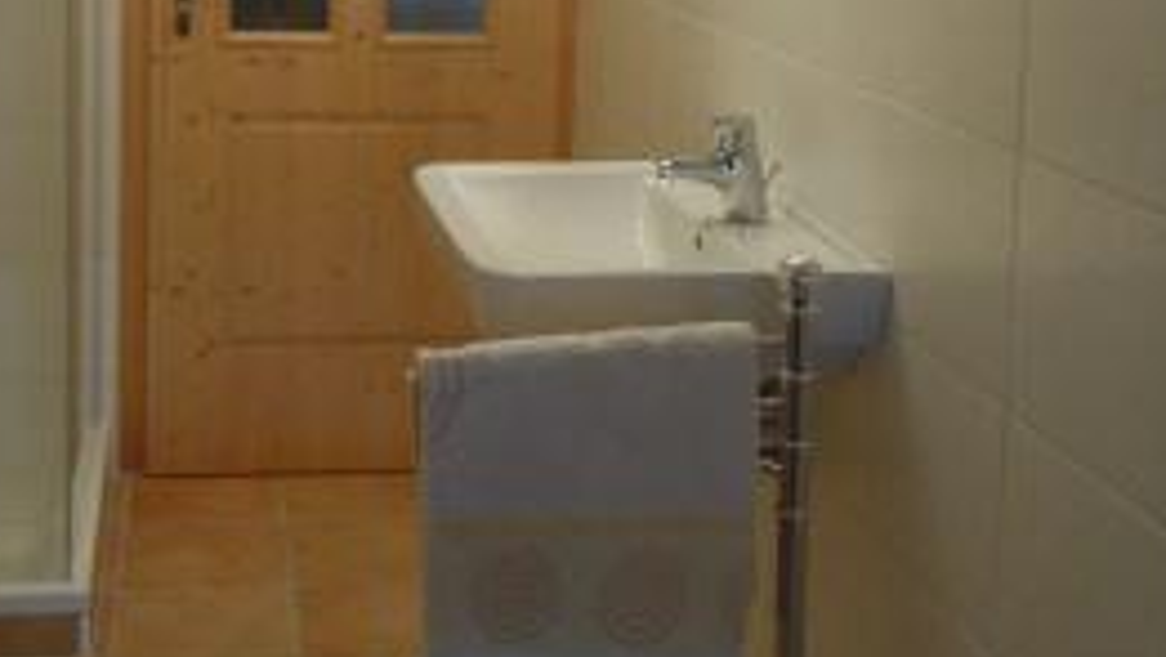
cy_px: 0
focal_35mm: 56
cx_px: 429
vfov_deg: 20.8
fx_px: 1732
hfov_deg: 37.0
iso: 400
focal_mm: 5.4
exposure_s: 1/60
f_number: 3.5
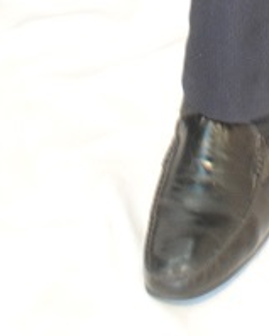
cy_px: -546
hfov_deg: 9.1
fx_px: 1683
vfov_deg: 9.7
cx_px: 296
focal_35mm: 169
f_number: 3.8
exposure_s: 1/5
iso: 200
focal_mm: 20
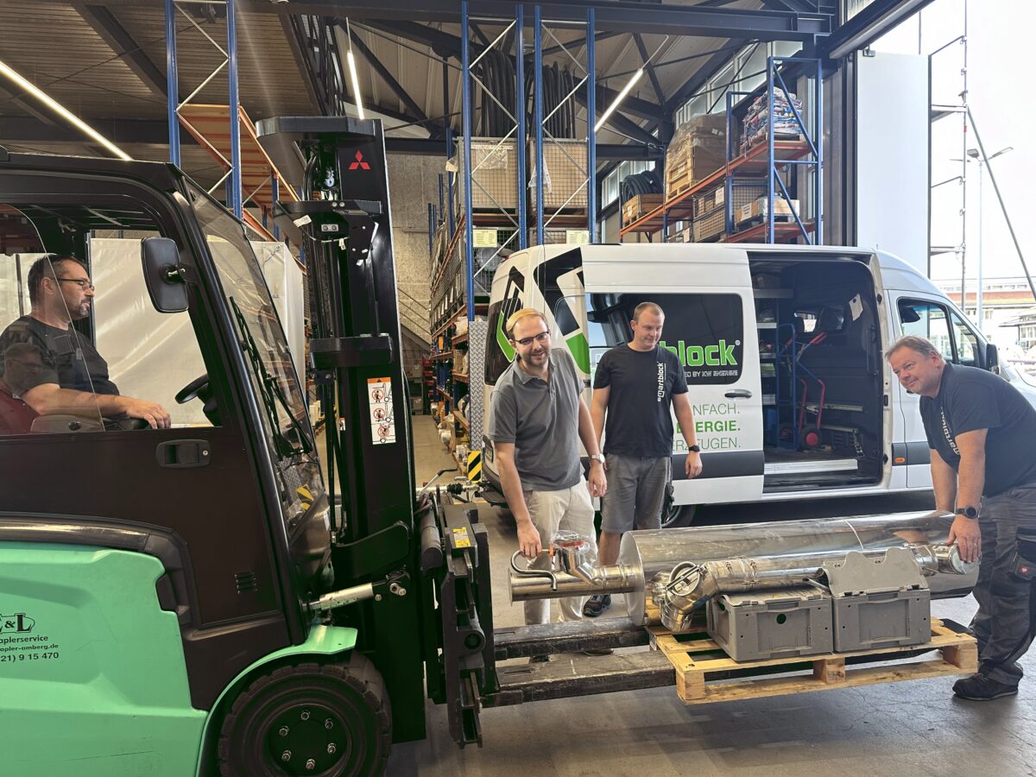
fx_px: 718
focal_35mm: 24
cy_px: 388
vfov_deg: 56.8
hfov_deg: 71.6
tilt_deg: +0.3
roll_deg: +0.5
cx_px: 518
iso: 160
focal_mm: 6.86
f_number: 1.78
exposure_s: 1/121
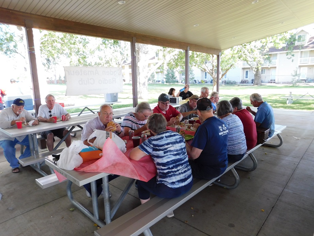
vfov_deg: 58.9
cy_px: 118
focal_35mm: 23
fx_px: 209
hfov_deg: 73.9
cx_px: 157
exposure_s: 1/50
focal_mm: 4
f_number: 3
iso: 125
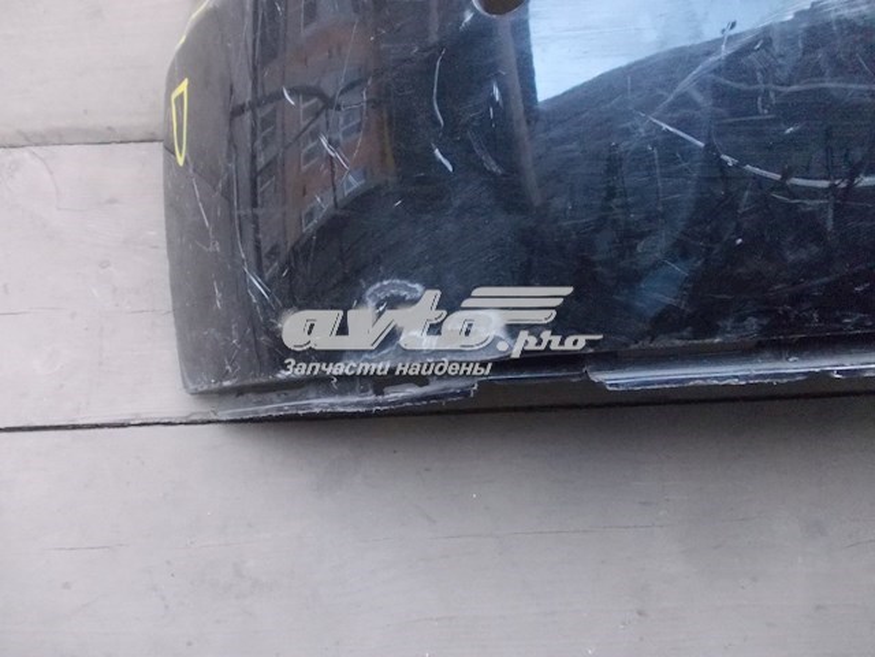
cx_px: 438
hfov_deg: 63.4
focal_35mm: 28
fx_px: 708
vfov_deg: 49.7
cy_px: 328
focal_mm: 4
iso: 400
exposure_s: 1/200
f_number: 2.7
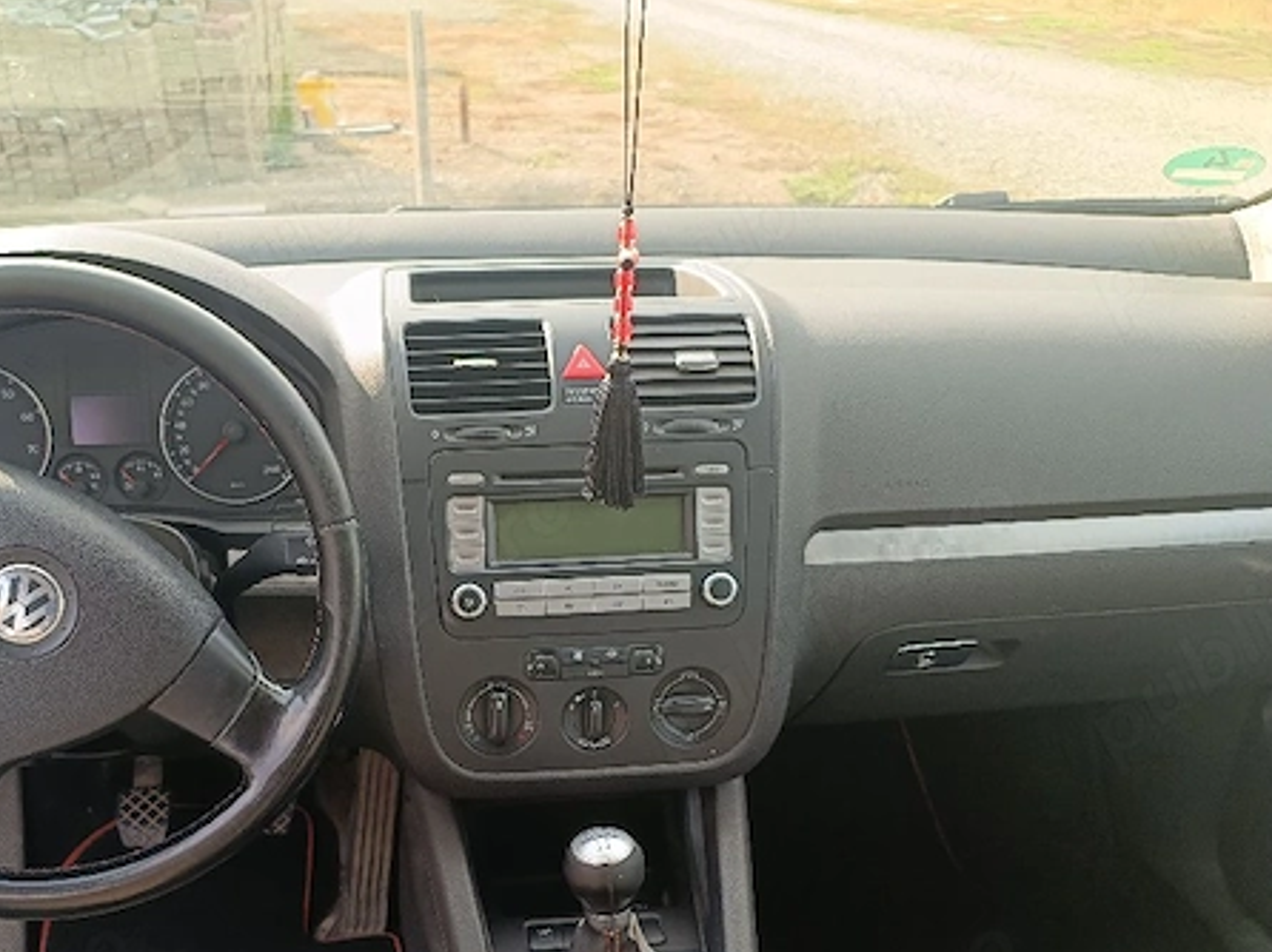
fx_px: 1285
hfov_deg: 52.3
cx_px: 502
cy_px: 633
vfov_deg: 40.2
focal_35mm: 35
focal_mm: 4.94
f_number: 1.5
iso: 51
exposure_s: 1/139
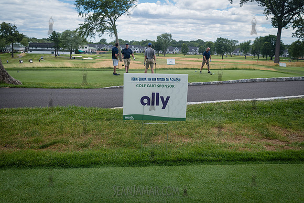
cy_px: 102
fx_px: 296
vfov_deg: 37.9
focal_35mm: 35
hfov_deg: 54.4
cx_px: 152
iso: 200
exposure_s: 1/640
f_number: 5.6
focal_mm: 35
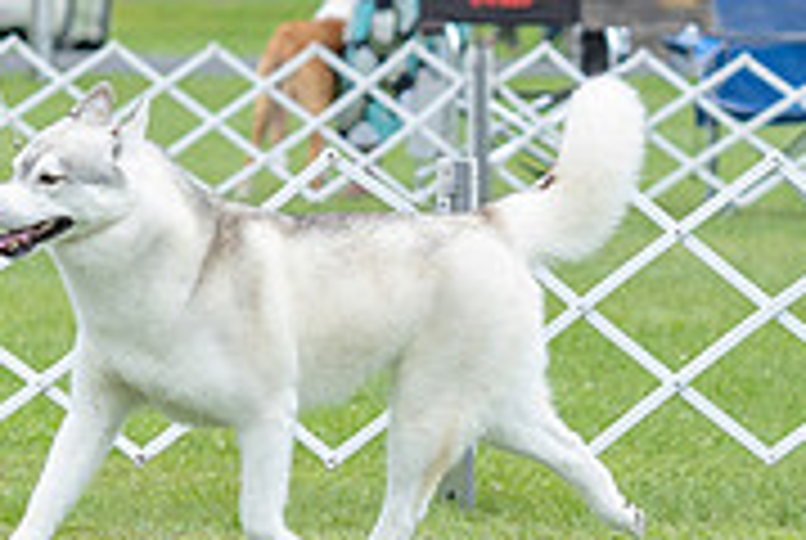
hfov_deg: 4.6
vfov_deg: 3.1
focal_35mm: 450
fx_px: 10092
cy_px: -2
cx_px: 36
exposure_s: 1/1250
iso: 400
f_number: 3.5
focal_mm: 93
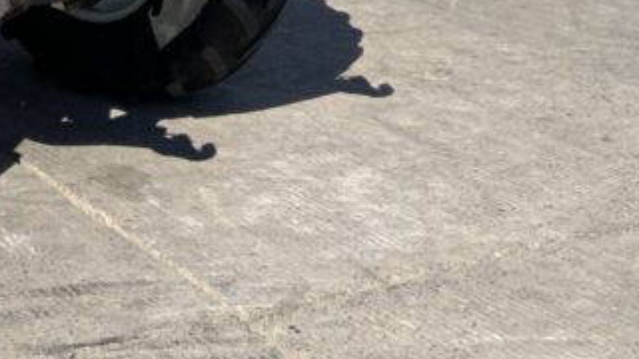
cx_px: -82
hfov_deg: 20.1
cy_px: -329
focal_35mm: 101
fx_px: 1711
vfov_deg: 11.0
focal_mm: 3
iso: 16
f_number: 1.8
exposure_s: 1/1675
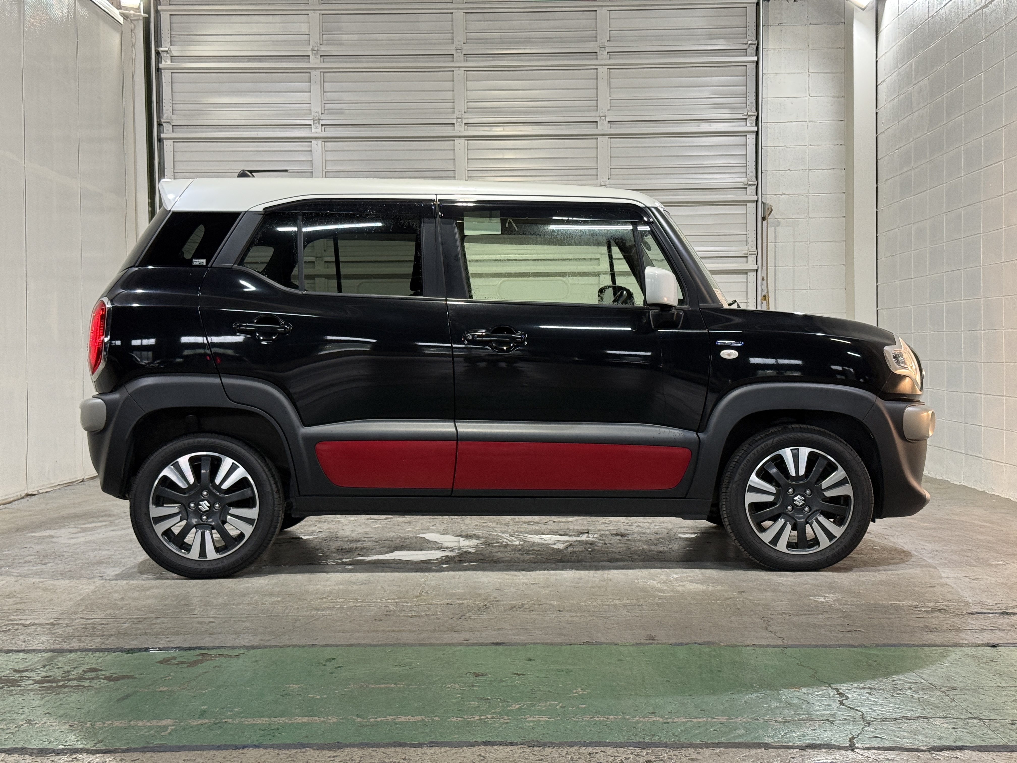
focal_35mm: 48
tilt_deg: -1.1
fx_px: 1410
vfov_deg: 30.3
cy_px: 382
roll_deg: +0.5
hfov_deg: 39.7
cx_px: 508
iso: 125
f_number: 1.78
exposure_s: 1/60
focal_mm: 6.76
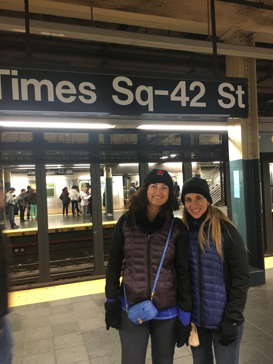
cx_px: 136
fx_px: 305
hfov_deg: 48.2
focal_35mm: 29
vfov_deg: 61.7
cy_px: 182
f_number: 2.2
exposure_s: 1/15
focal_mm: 4.15
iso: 200
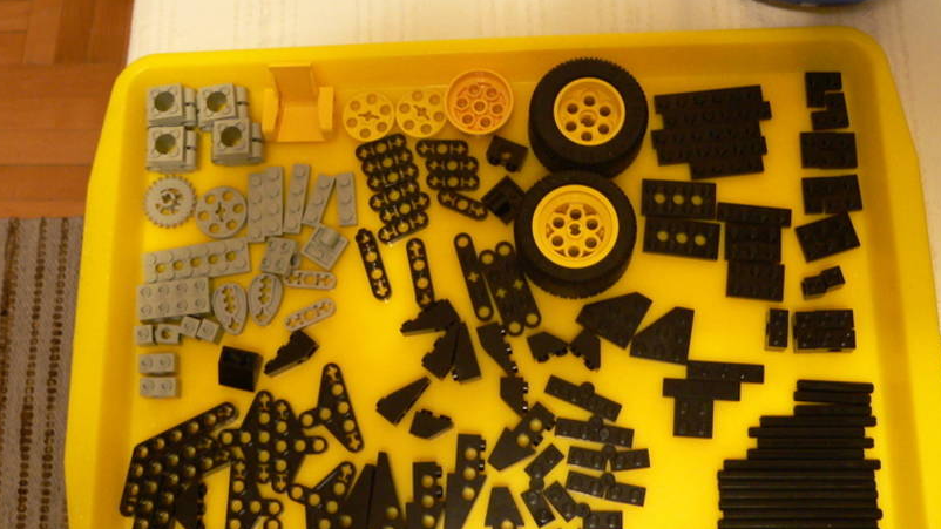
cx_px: 461
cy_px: 215
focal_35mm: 44
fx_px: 1098
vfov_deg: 27.1
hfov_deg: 46.4
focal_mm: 6
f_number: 2.8
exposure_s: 1/4
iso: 200
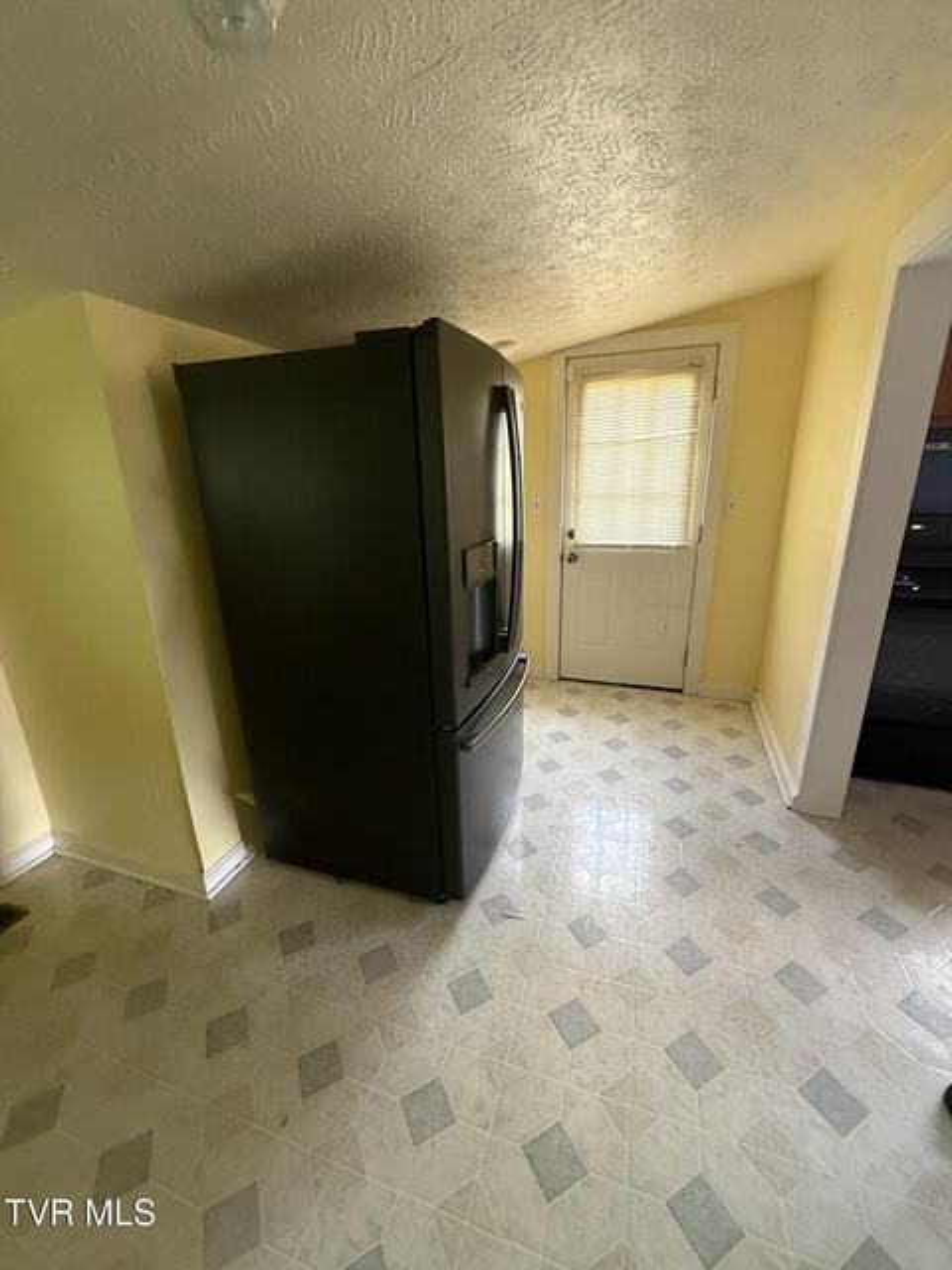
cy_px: 635
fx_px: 513
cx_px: 476
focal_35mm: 14
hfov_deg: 85.7
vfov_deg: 102.1
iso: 500
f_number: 2.2
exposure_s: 1/60
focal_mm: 2.22
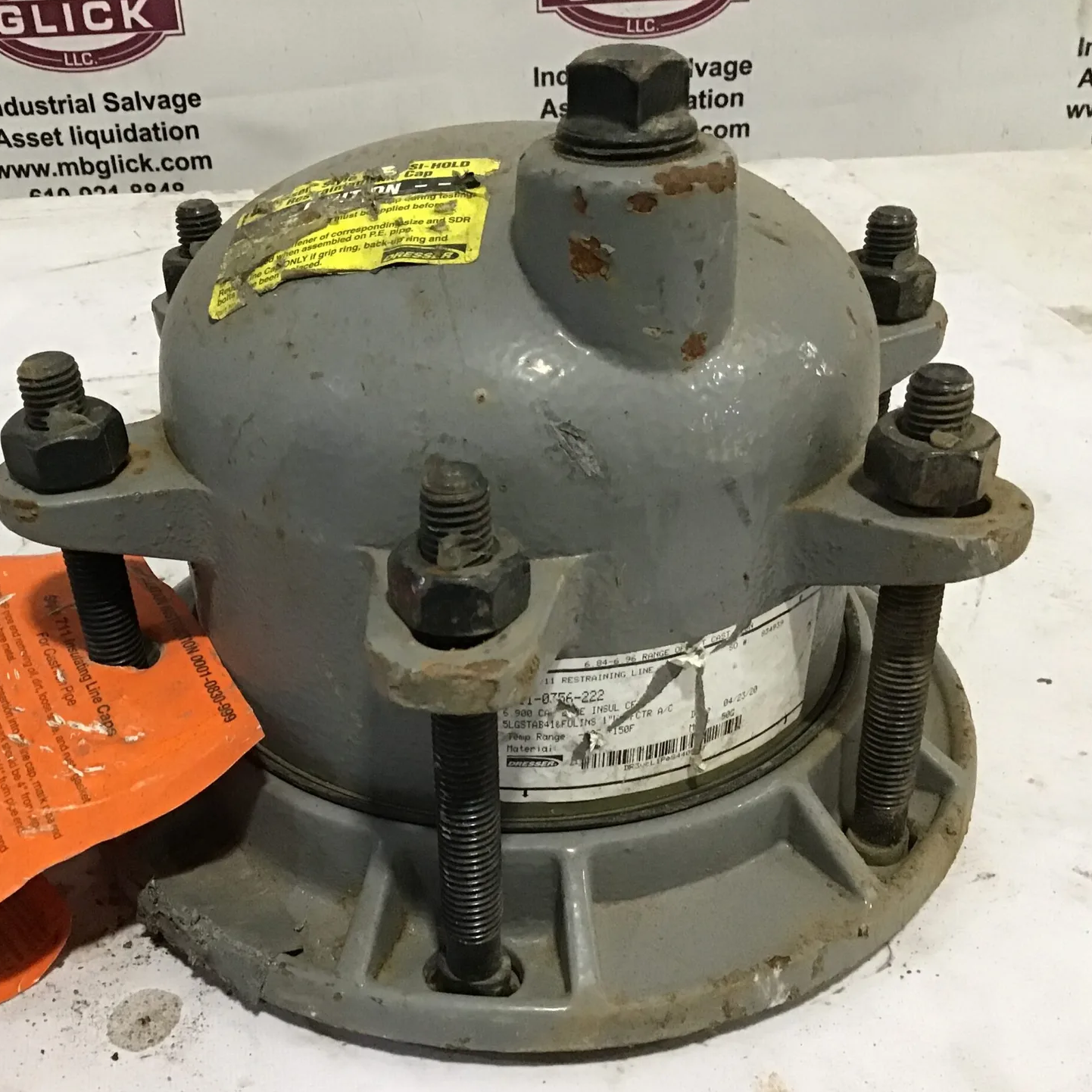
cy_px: 563
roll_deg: +1.2
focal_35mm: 38
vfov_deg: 43.9
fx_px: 1356
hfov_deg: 43.8
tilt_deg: -32.3
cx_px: 476
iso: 160
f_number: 2.4
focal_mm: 3.3
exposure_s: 1/30
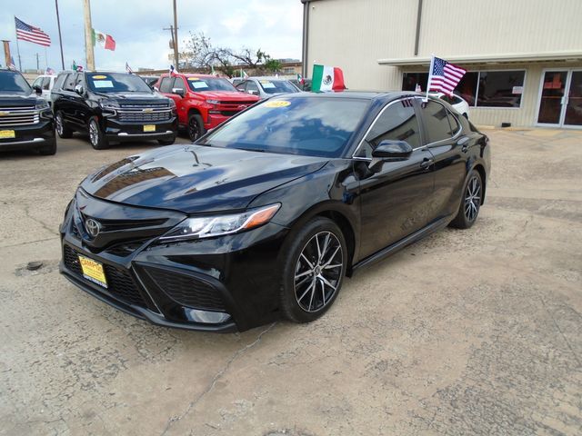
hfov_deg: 67.3
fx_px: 437
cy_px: 218
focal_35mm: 26
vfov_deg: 53.1
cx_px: 291
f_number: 3.2
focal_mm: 4.6
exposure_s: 1/640
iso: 100
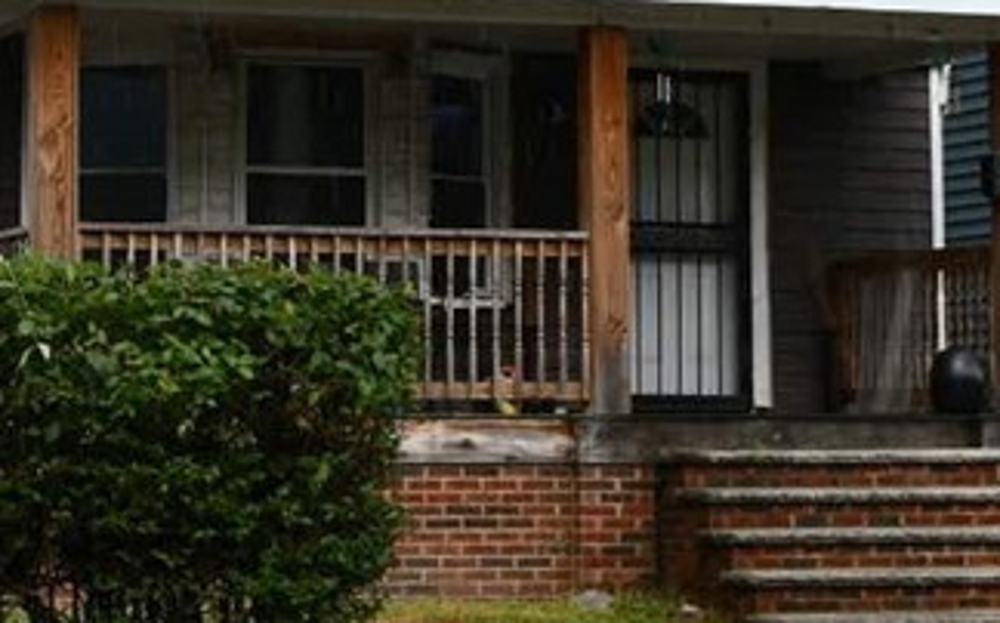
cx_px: 117
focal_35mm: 123
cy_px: 99
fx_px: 3350
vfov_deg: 10.6
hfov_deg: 16.8
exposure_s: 1/250
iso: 200
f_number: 7.1
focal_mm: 24
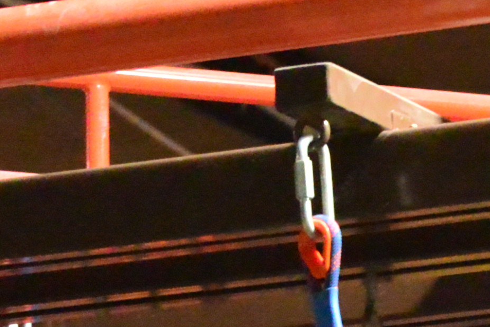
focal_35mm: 557
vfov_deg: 2.4
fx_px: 7582
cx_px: 635
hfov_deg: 3.7
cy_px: 1133
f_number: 5.6
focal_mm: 70
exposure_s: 1/125
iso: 5000
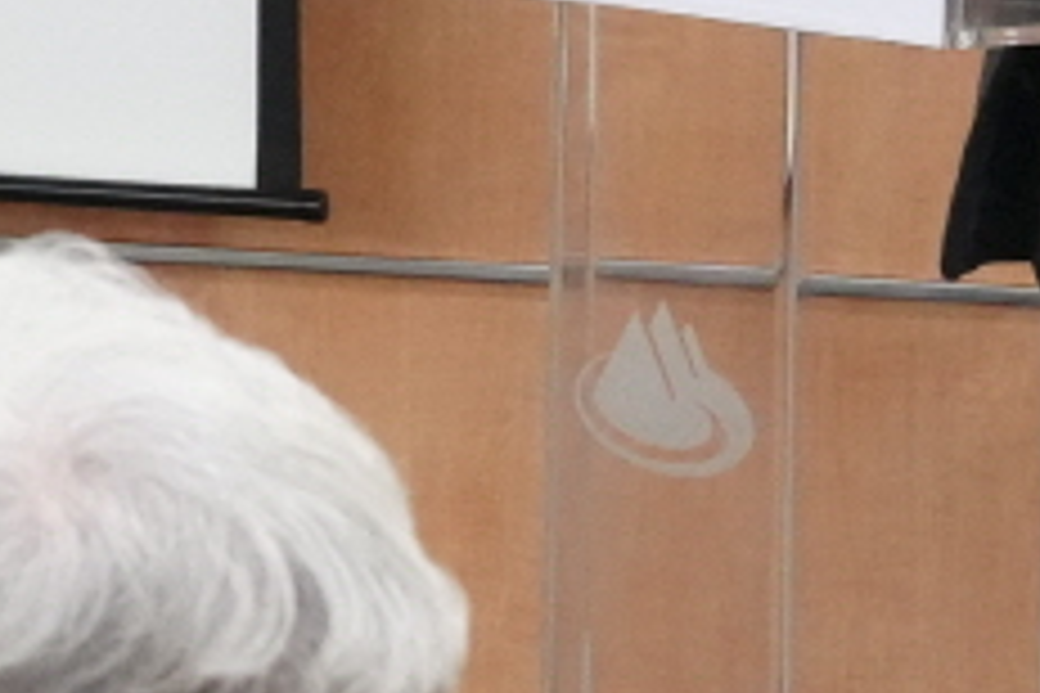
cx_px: -1162
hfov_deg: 6.9
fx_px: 8319
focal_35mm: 288
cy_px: -261
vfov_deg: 4.7
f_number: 5.6
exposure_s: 1/160
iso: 8000
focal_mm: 37
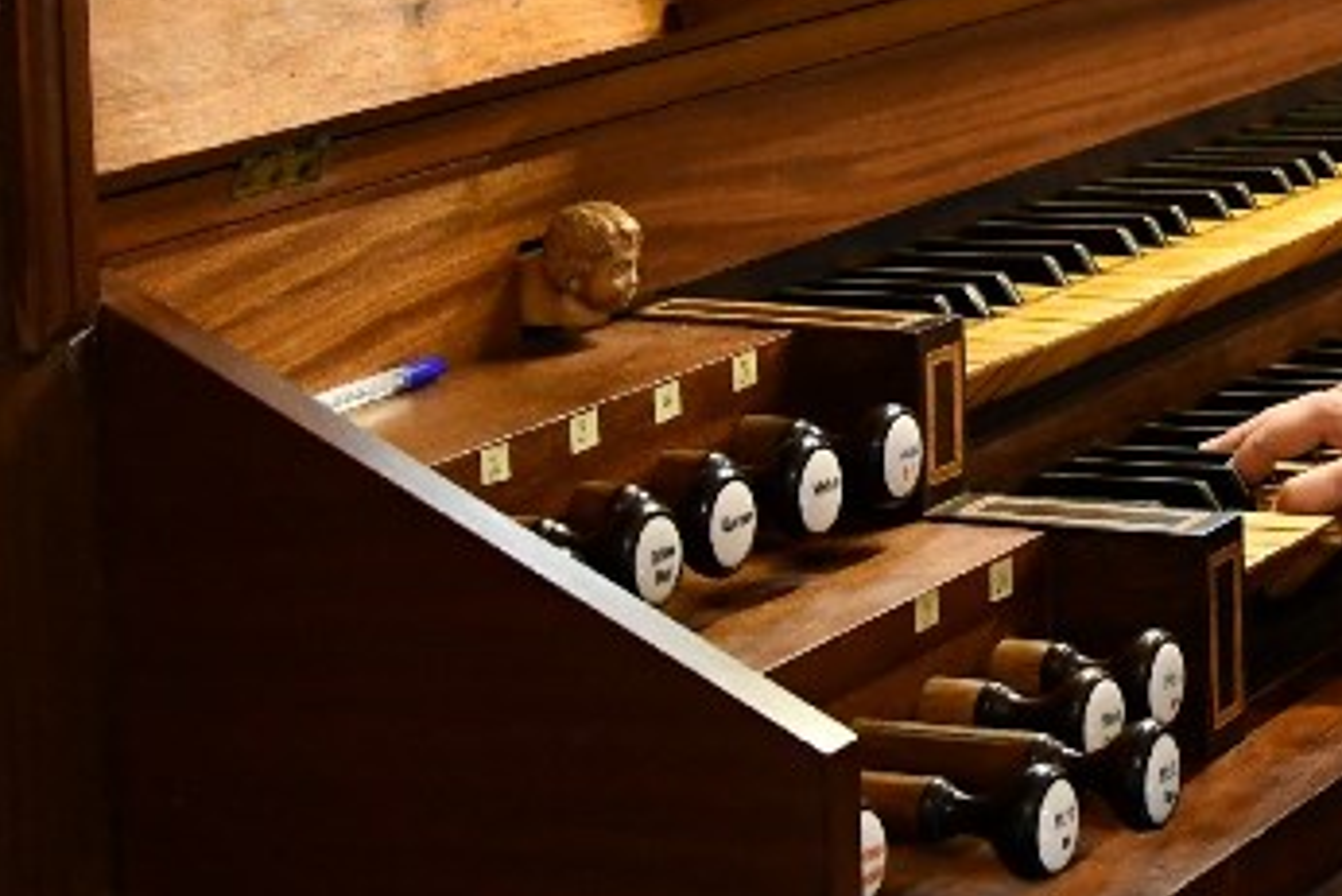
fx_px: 4960
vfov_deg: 10.2
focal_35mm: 133
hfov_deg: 14.9
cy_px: -74
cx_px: 1598
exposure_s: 1/100
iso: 3200
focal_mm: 30
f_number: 4.2
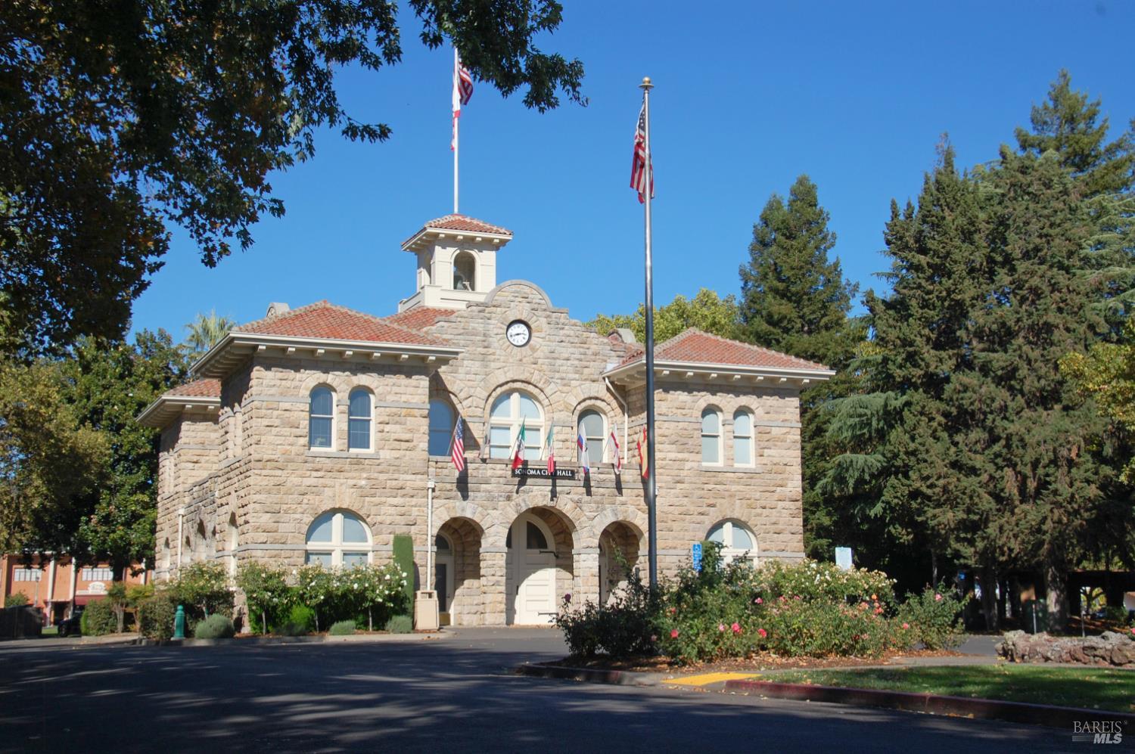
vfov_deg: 25.7
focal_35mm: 52
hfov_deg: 37.9
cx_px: 568
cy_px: 377
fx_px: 1654
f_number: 10
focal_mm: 35
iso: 200
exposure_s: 1/400
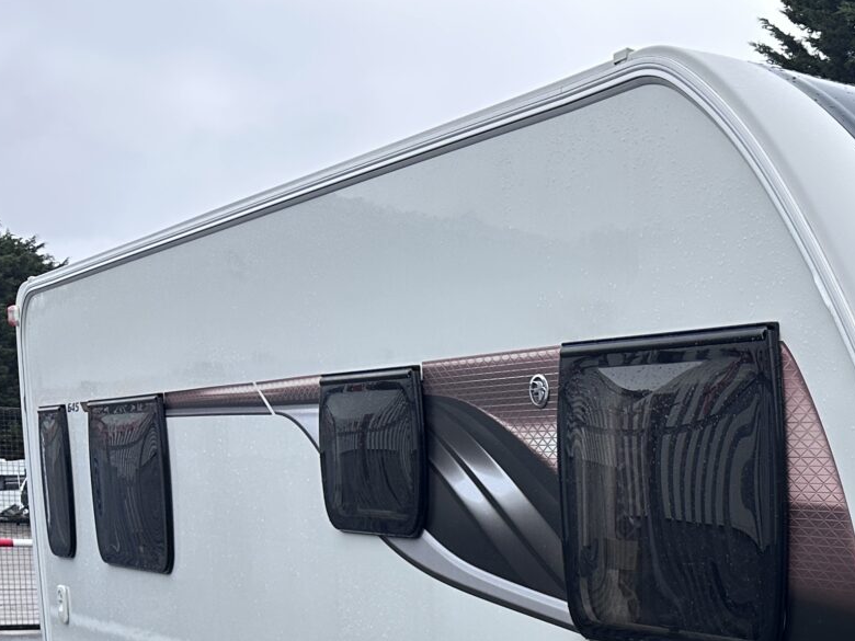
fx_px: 1556
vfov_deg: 21.8
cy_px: 747
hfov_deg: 27.2
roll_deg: -1.2
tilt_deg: -7.6
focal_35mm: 63
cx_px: 1019
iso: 80
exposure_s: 1/2410
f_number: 1.78
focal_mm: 6.86
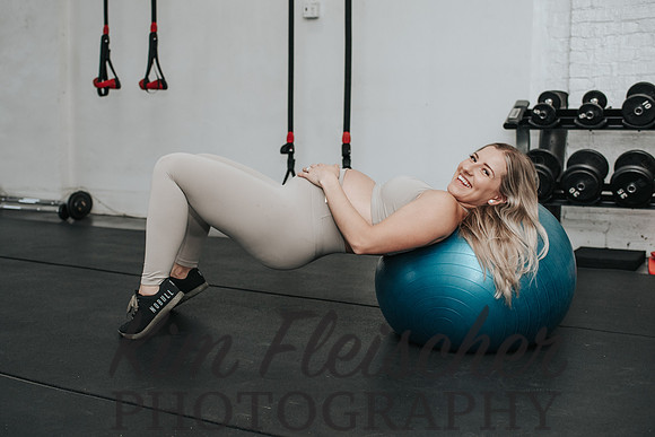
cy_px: 218
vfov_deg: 32.1
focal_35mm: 42
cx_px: 292
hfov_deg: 46.6
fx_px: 760
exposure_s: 1/200
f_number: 3.2
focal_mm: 35
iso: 800
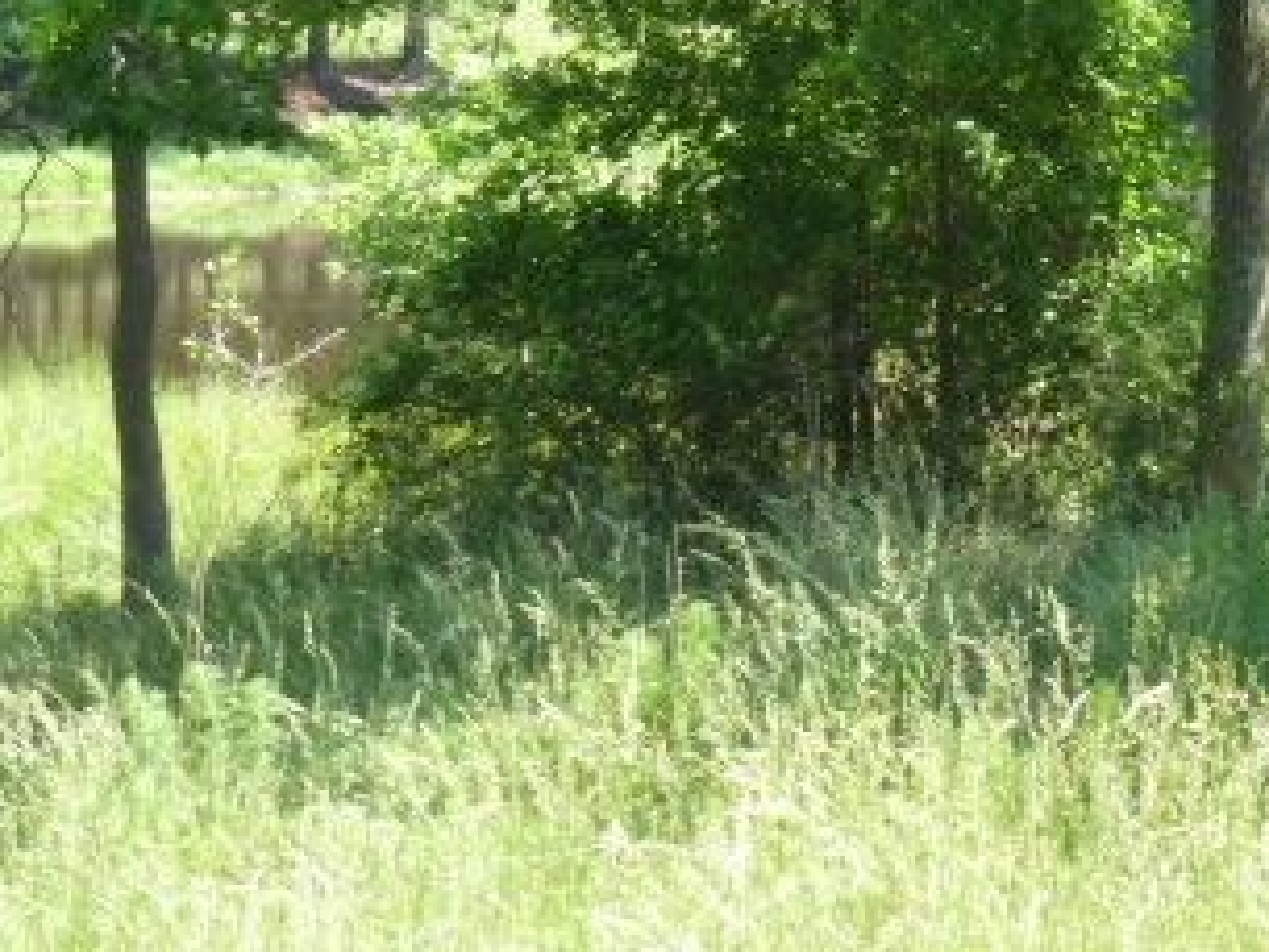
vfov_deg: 6.3
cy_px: -42
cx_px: 1123
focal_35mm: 237
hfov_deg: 8.3
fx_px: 8692
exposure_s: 1/80
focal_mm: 20.2
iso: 125
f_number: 5.1
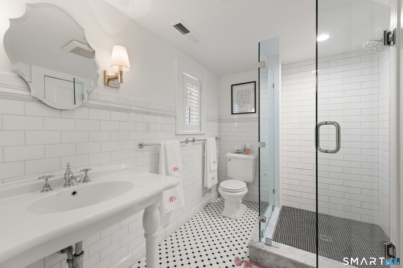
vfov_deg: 77.3
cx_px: 202
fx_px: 168
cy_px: 134
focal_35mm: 15
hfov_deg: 100.4
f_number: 11
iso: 250
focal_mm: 15
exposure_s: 1/1.67
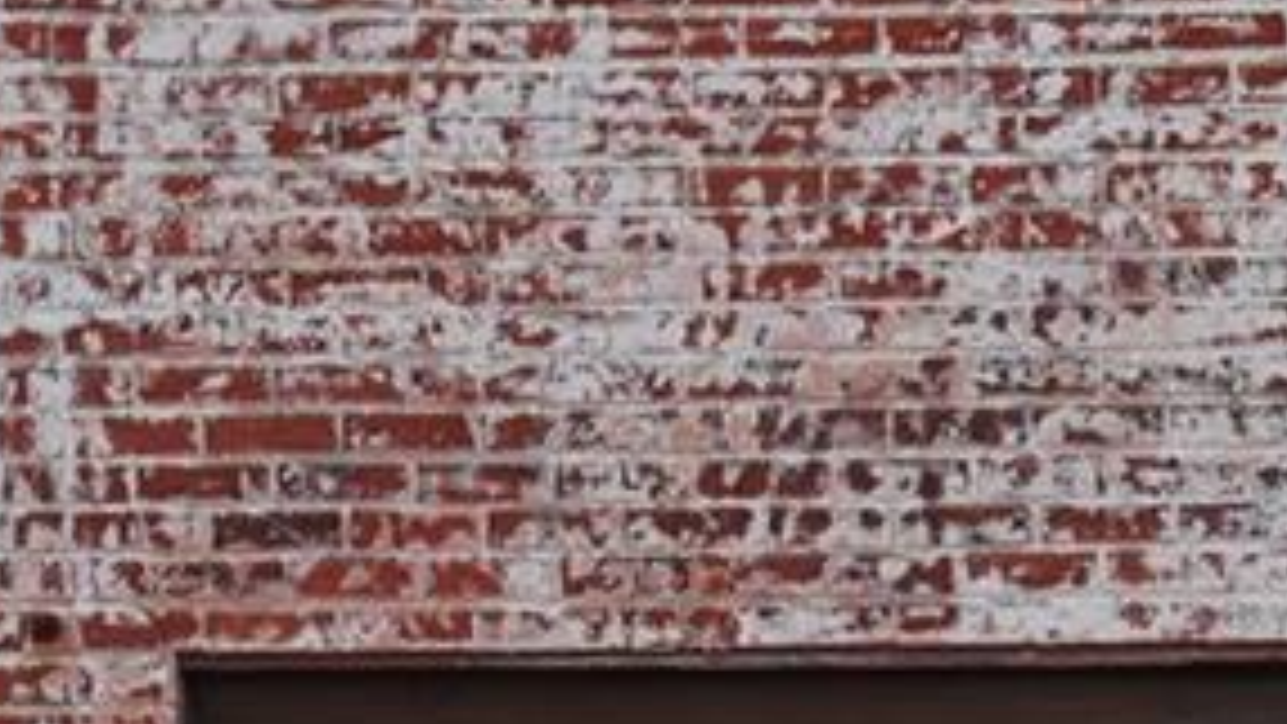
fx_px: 10240
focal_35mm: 300
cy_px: 1185
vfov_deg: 4.0
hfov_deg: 7.1
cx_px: 1660
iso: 400
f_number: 4
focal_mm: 40
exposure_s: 1/60
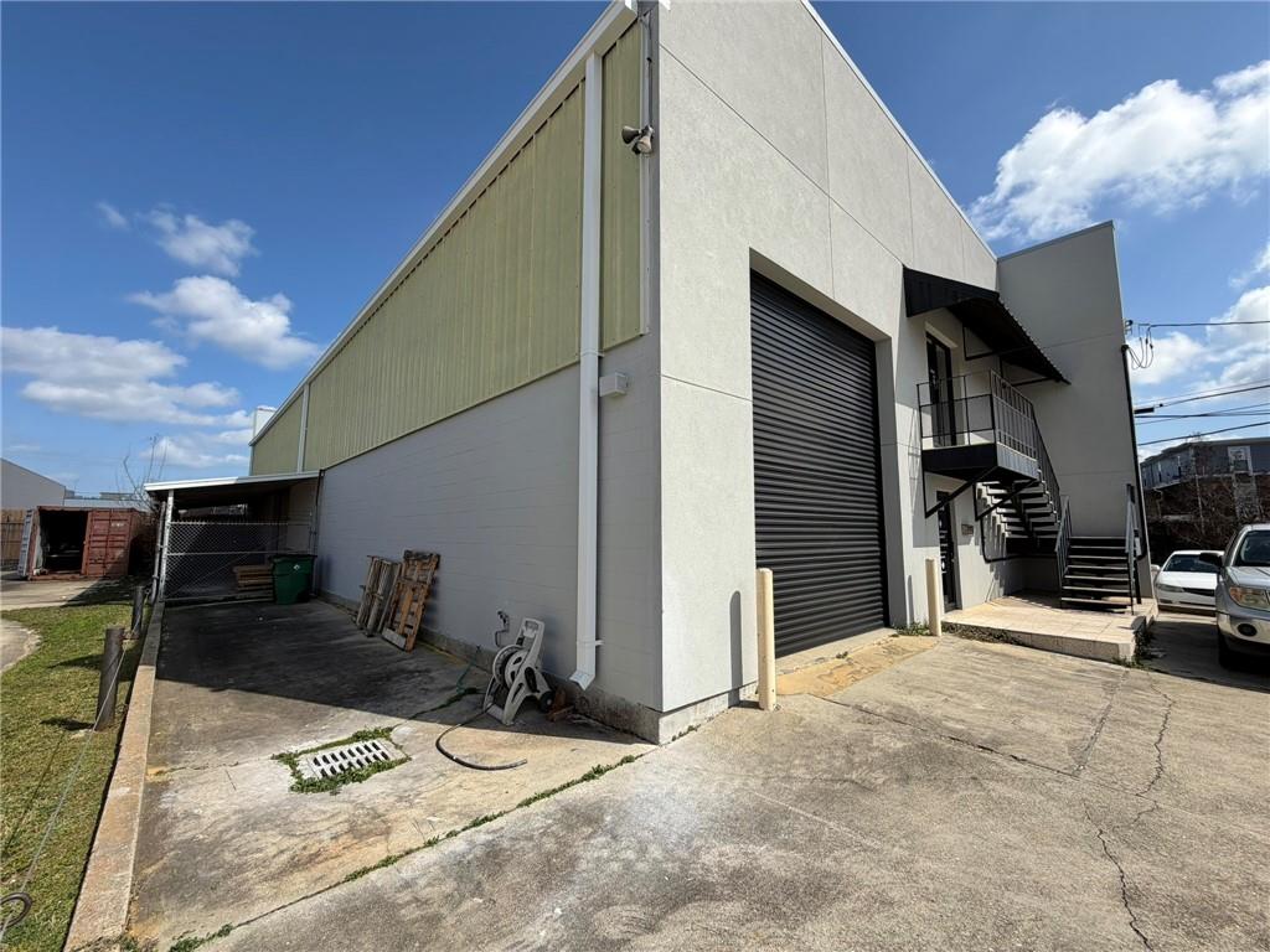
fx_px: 514
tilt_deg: +6.3
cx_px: 635
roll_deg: +0.1
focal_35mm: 14
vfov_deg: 85.7
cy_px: 476
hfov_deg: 102.1
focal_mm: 2.22
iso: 20
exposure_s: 1/1017
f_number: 2.2
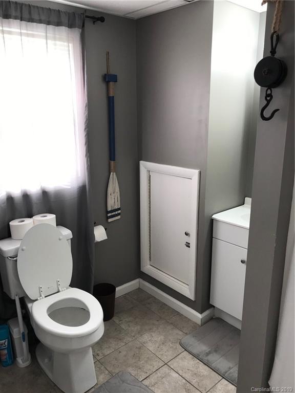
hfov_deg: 49.7
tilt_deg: -13.1
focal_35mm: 28
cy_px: 196
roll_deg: +0.8
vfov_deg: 63.4
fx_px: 318
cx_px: 148
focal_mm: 3.99
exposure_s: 1/40
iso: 25
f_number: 1.8
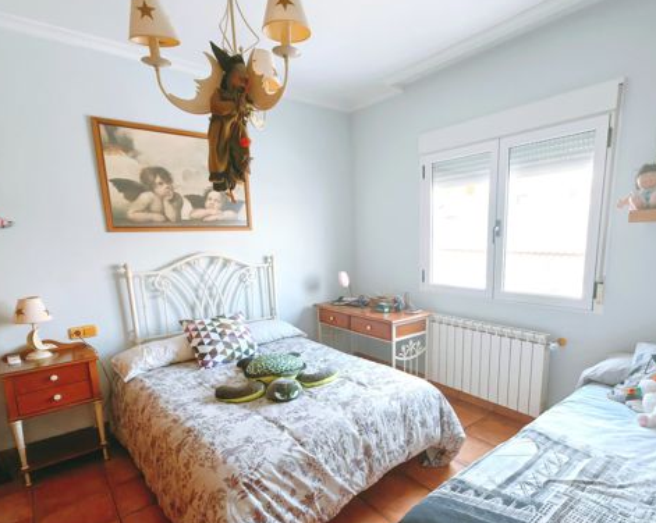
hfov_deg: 83.1
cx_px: 361
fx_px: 369
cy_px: 305
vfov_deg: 70.3
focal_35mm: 19
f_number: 2.2
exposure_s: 1/100
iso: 80
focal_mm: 1.76
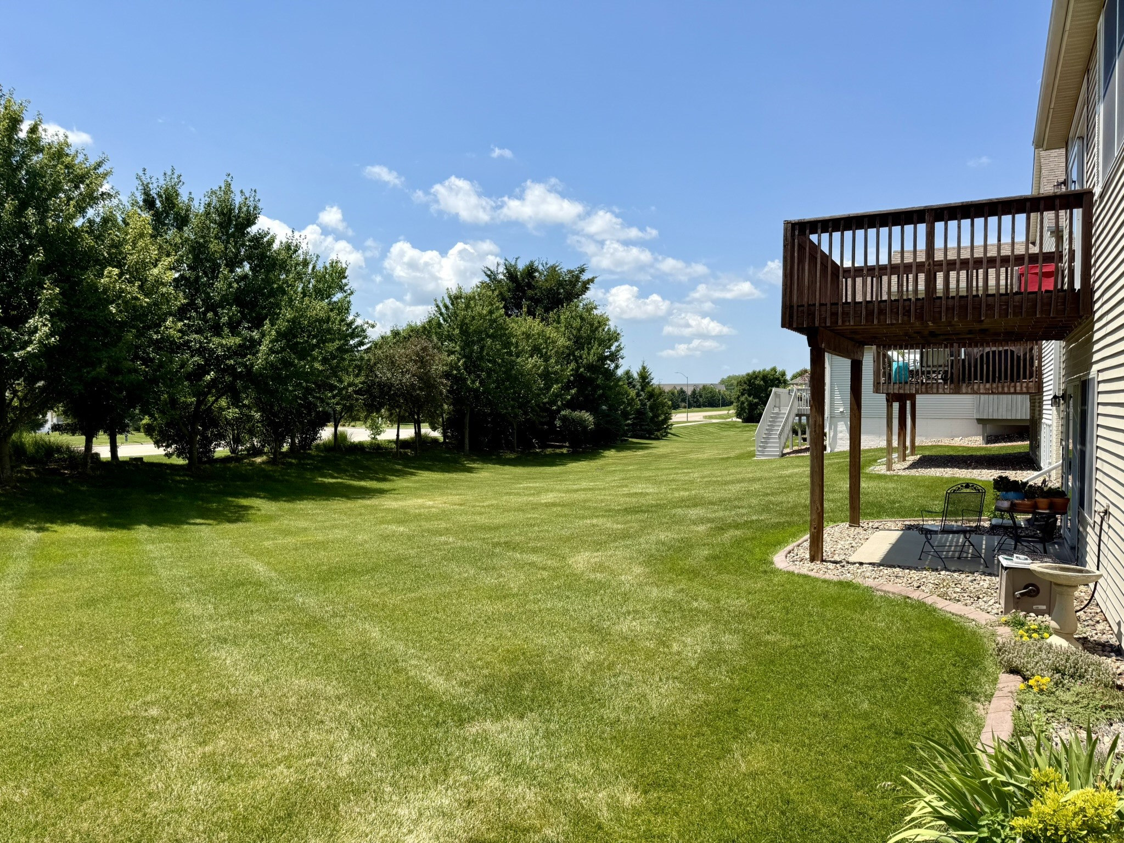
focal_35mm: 24
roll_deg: +0.1
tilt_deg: -0.2
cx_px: 562
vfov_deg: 56.8
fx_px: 779
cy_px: 422
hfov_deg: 71.6
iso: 80
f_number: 1.78
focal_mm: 6.76
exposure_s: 1/4975
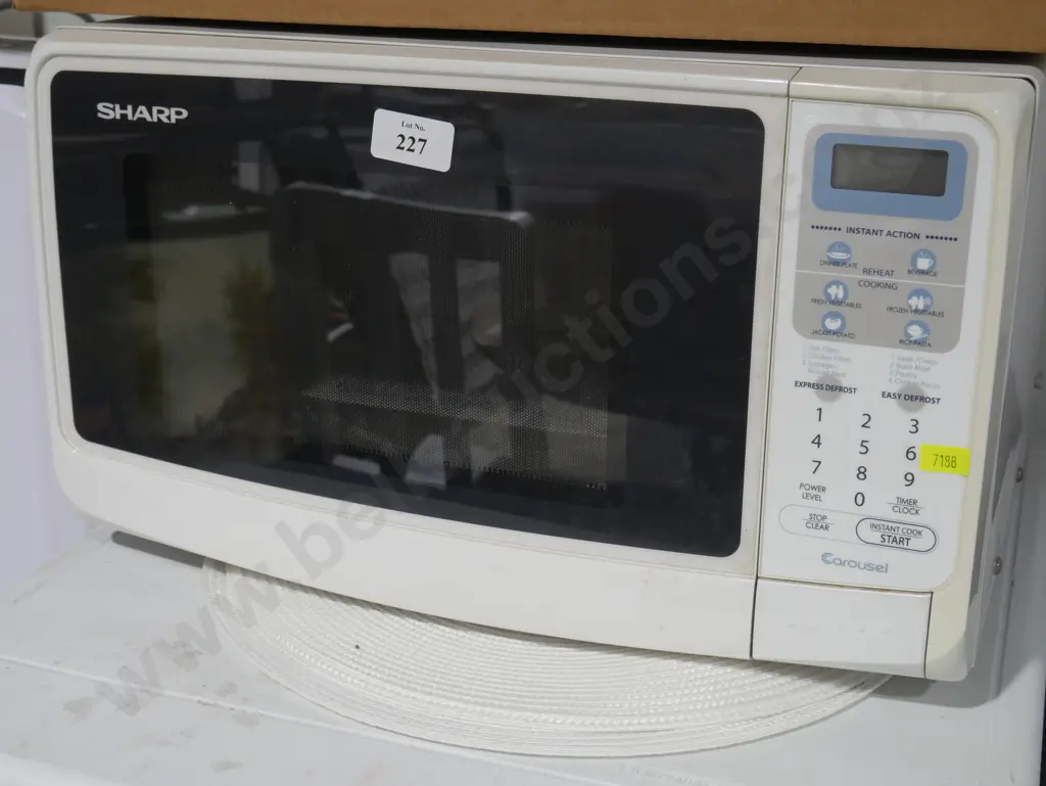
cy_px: 393
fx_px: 1512
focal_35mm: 50
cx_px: 523
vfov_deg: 29.1
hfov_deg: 38.2
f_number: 7.1
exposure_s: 1/60
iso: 1250
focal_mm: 25
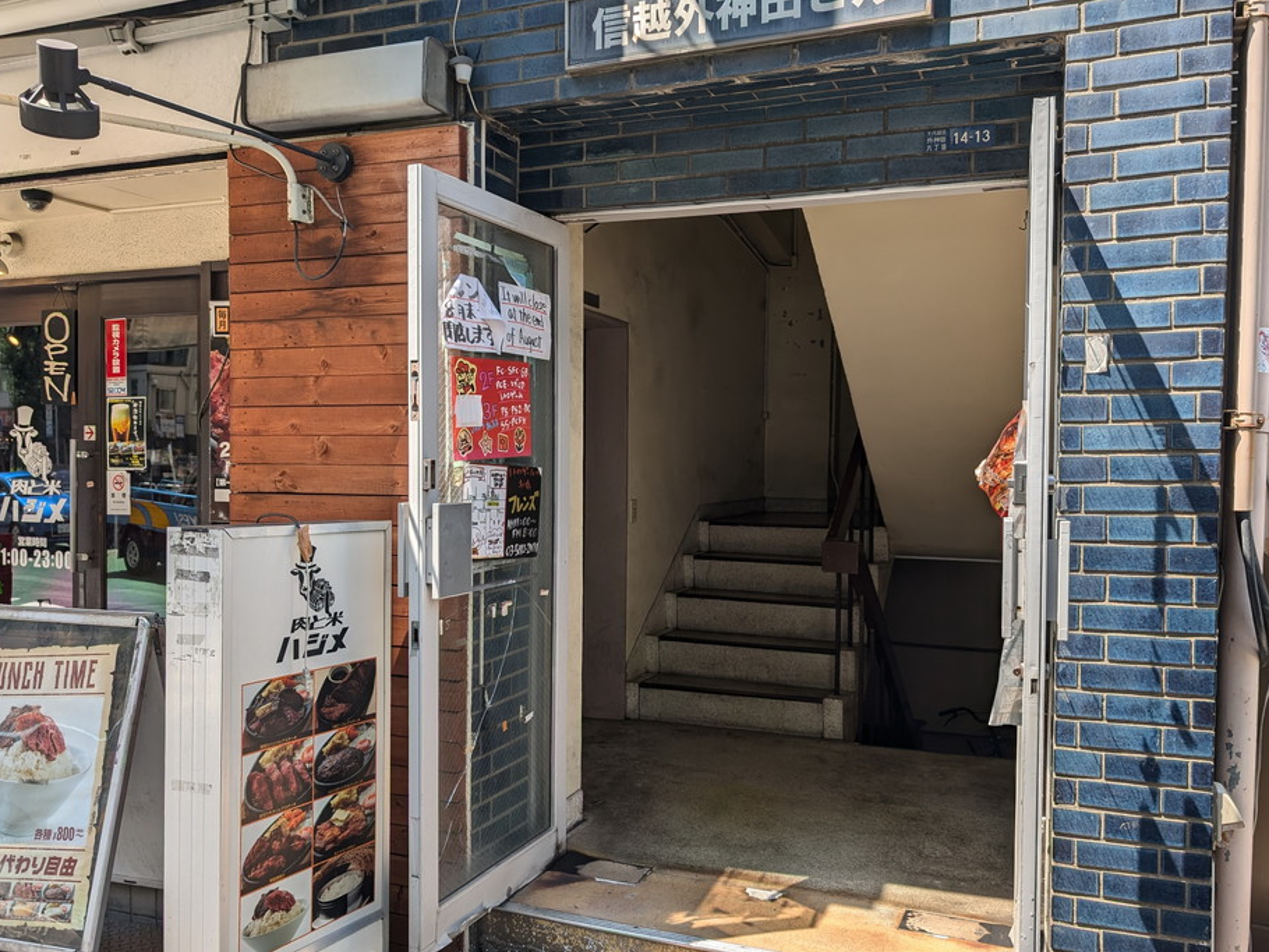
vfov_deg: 51.4
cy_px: 492
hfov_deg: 65.2
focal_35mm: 27
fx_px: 990
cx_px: 696
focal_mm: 6.9
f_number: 1.68
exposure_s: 1/484
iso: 17
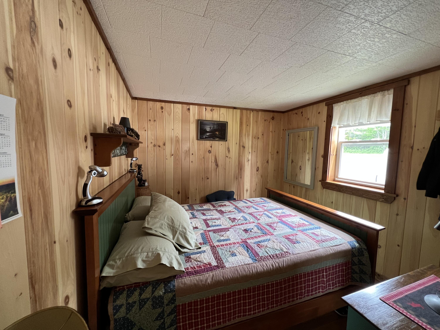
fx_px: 165
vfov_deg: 89.9
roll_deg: -1.1
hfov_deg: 106.2
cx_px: 220
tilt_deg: -4.5
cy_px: 165
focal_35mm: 13
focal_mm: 1.57
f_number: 1.8
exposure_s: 1/66
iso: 250
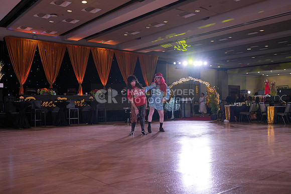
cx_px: 146
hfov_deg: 54.4
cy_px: 97
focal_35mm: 35
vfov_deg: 37.9
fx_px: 283
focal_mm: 35
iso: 1000
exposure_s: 1/400
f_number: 4
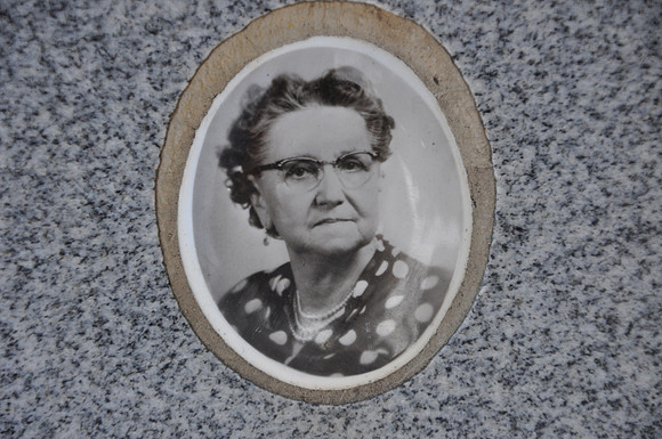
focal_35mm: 158
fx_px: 2892
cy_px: 220
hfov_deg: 13.1
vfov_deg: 8.7
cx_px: 331
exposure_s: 1/125
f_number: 5.6
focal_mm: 105
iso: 360
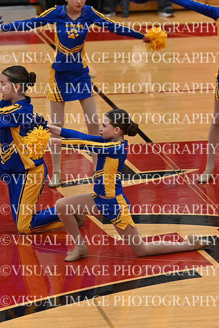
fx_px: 2526
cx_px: 110
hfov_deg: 5.0
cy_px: 164
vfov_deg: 7.4
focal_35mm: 277
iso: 6400
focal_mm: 185
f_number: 4
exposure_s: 1/400
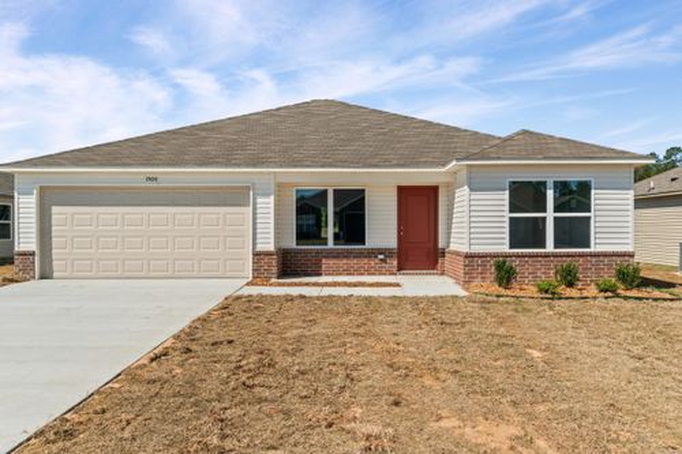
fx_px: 511
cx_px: 341
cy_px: 227
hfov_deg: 67.4
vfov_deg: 47.9
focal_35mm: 27
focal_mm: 18
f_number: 9
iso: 250
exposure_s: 1/250
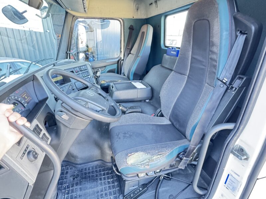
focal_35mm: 14
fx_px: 108
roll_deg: -2.3
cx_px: 133
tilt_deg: -19.8
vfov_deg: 85.7
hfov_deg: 102.1
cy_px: 100
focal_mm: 2.22
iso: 800
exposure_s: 1/60
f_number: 2.2
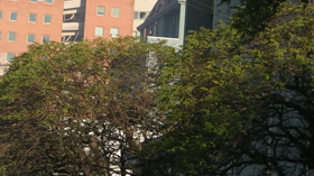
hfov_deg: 7.9
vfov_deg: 4.4
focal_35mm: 274
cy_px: -6
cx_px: 59
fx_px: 2280
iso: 50
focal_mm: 27.3
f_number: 4.1
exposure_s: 1/240
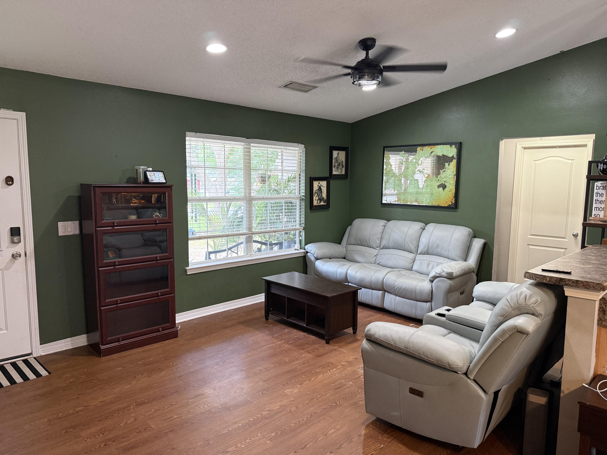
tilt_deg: -6.1
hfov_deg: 71.6
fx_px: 421
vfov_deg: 56.8
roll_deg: -0.1
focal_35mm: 24
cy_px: 228
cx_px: 304
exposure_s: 1/60
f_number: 1.78
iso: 320
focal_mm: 6.76
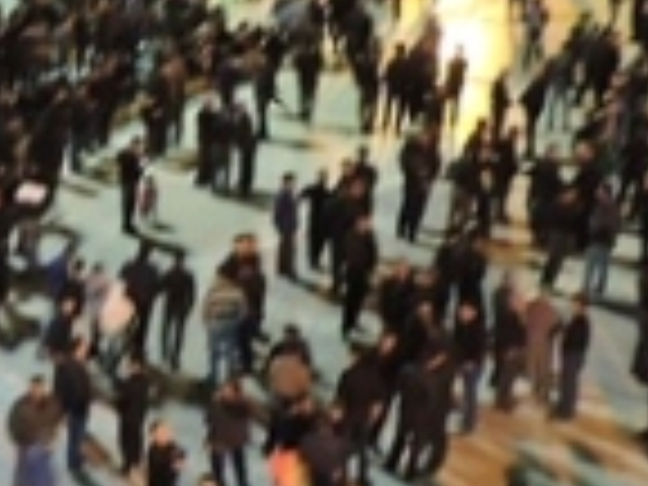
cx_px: -202
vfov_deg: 14.8
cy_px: 171
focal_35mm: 100
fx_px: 1872
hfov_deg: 18.3
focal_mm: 4.3
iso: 450
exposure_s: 1/8
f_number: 3
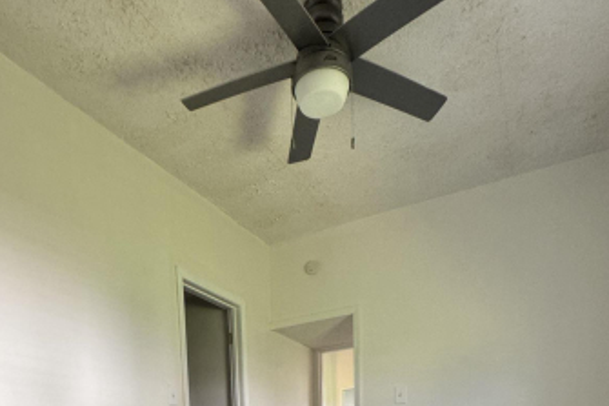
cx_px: 258
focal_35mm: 29
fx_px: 490
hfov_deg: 63.4
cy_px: 549
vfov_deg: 32.0
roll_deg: +3.3
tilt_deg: -9.5
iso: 160
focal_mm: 2.22
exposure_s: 1/60
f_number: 2.2
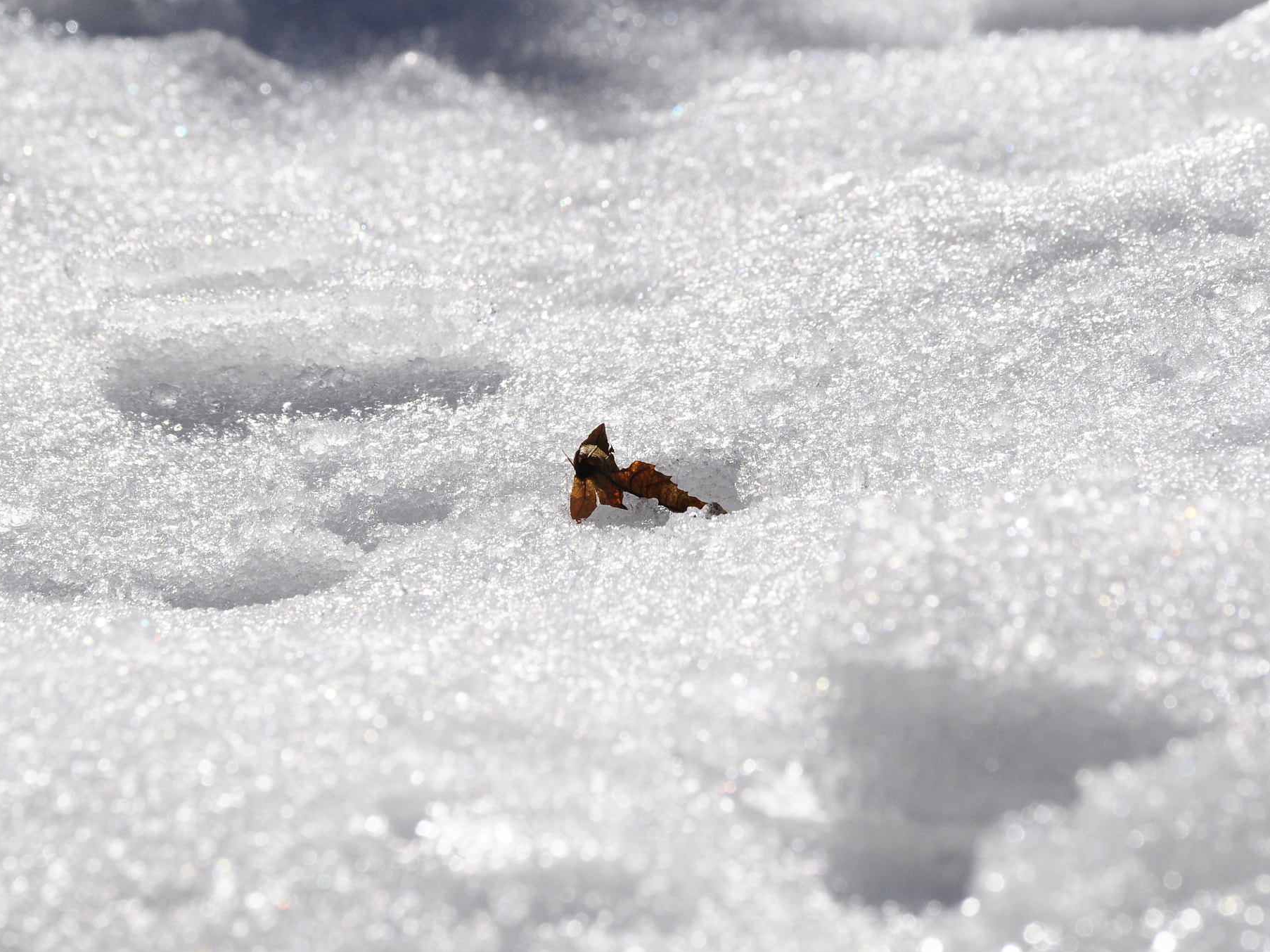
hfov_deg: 6.2
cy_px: 477
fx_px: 11685
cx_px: 644
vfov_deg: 4.7
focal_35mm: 319
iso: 400
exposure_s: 1/1000
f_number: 13
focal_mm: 195
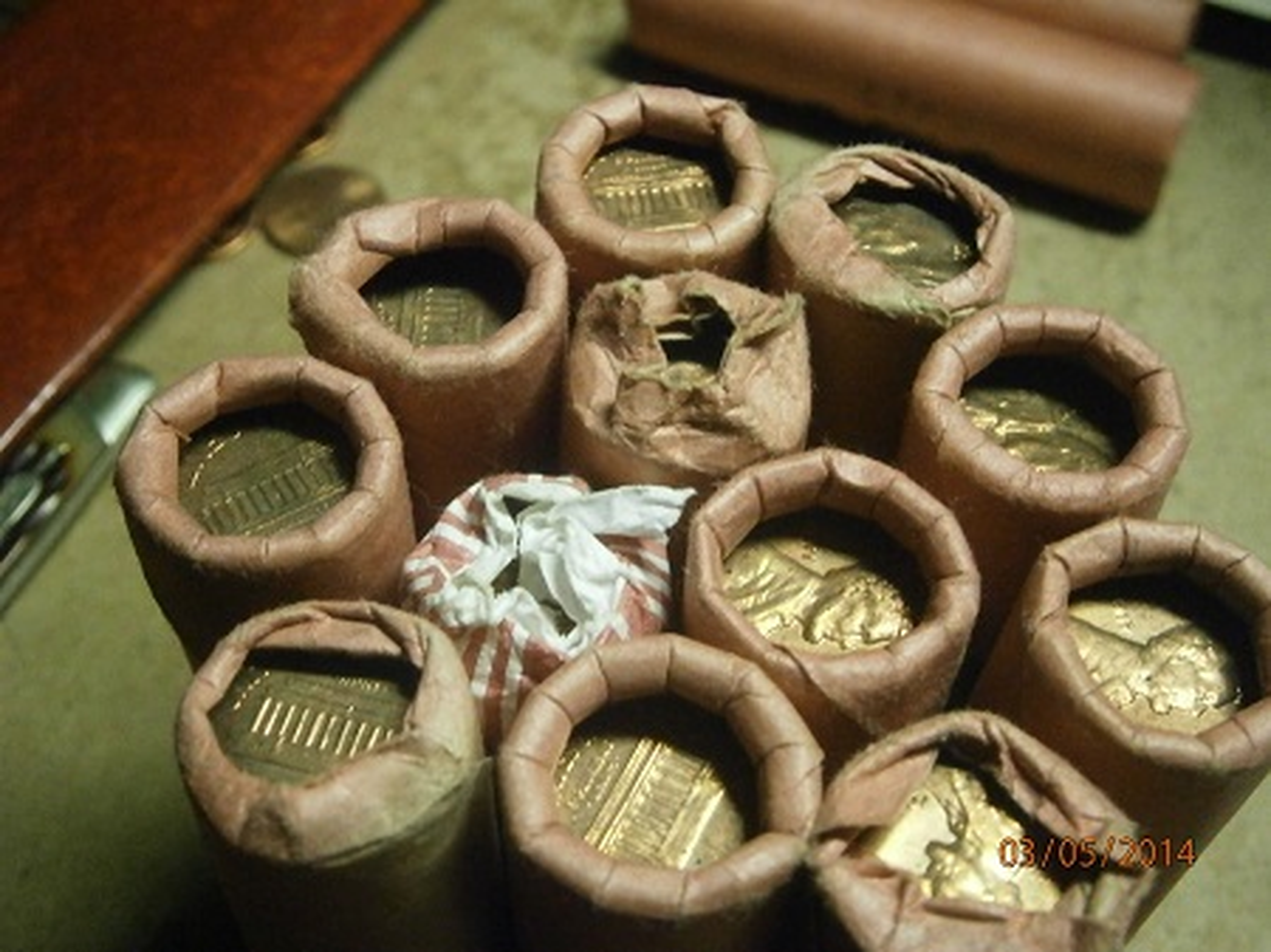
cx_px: 636
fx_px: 1725
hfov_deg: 40.5
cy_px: 476
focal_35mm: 47
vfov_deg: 30.9
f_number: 3.4
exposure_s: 1/50
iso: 800
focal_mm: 8.3
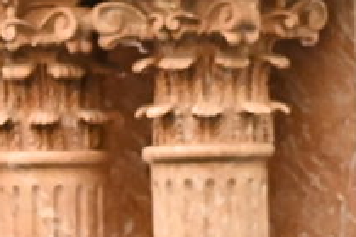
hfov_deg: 1.2
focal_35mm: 1731
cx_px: 329
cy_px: 761
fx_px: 17116
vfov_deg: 0.8
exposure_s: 1/125
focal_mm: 260
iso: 5000
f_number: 7.1
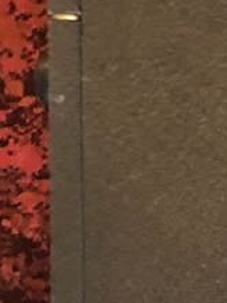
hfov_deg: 7.9
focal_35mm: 164
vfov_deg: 10.5
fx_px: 1435
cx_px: 663
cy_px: 700
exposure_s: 1/4
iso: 100
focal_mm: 4
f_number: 1.8
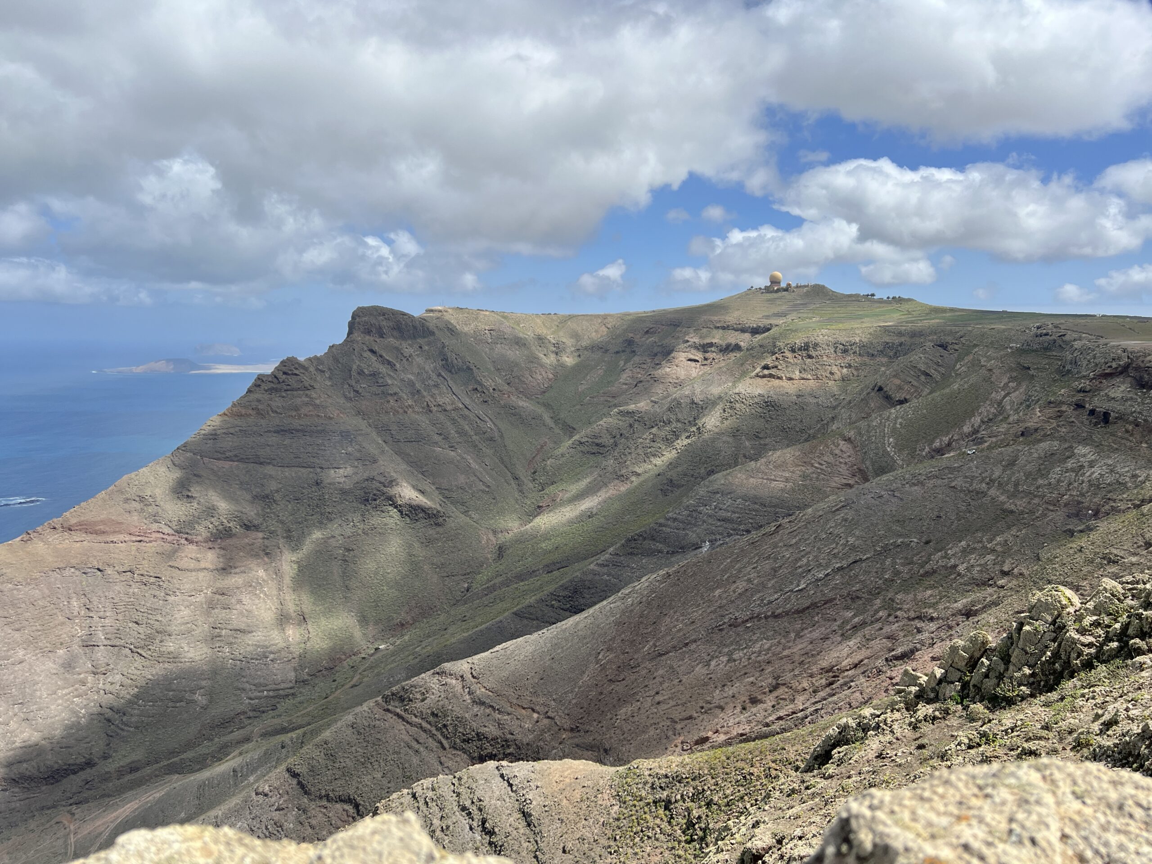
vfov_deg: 53.1
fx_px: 865
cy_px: 432
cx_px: 576
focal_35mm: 26
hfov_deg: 67.3
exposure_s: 1/5319
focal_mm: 5.7
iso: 50
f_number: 1.5
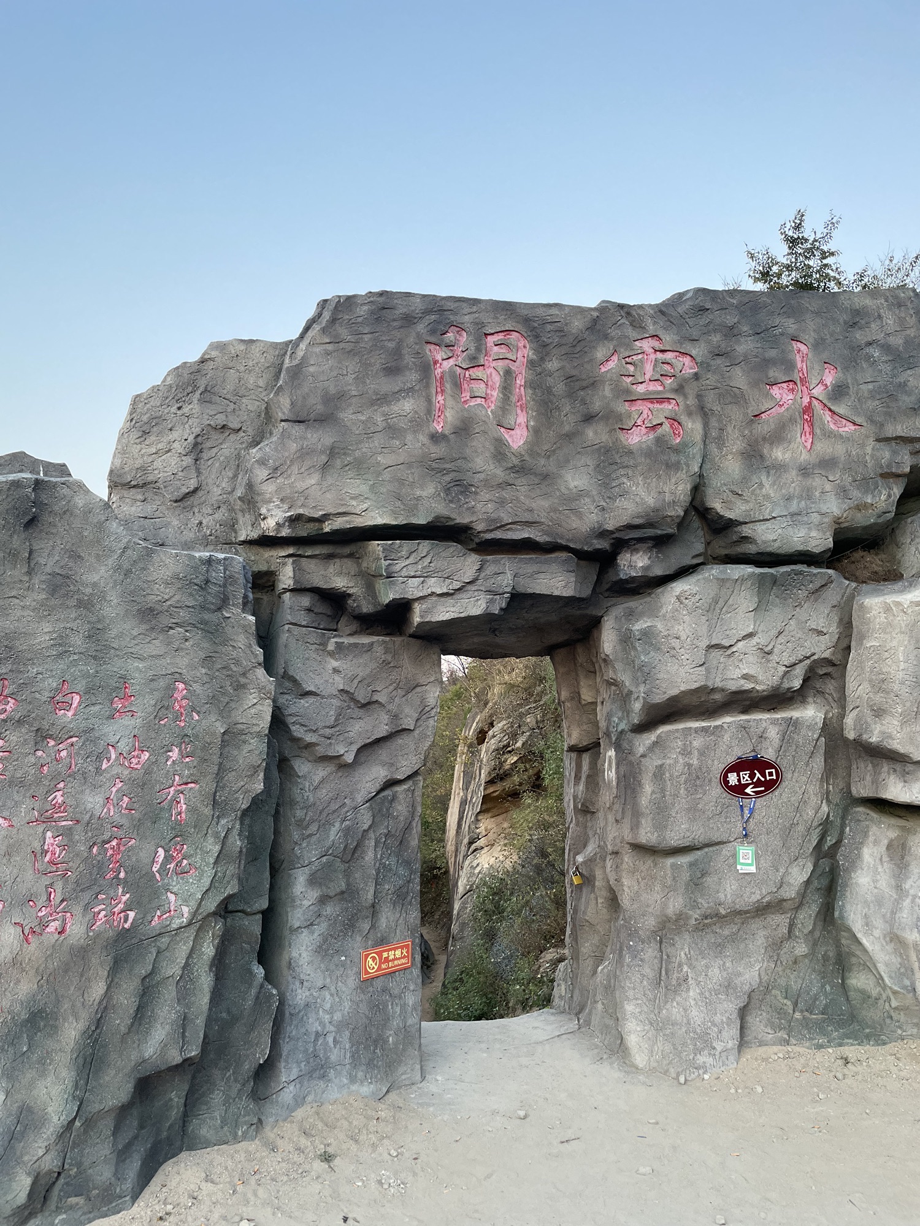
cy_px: 613
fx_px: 921
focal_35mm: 26
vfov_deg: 67.3
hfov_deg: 53.1
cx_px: 460
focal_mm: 4.2
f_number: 1.6
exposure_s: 1/121
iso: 125
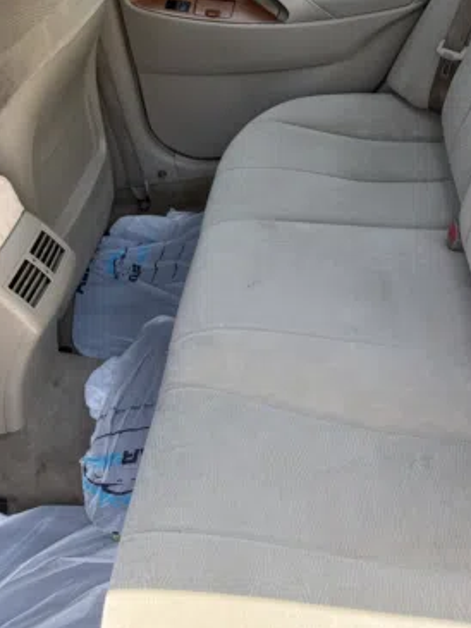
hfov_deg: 40.7
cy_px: 237
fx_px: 635
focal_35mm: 35
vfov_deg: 52.1
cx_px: 261
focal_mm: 6.76
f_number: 1.78
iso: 100
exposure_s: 1/464
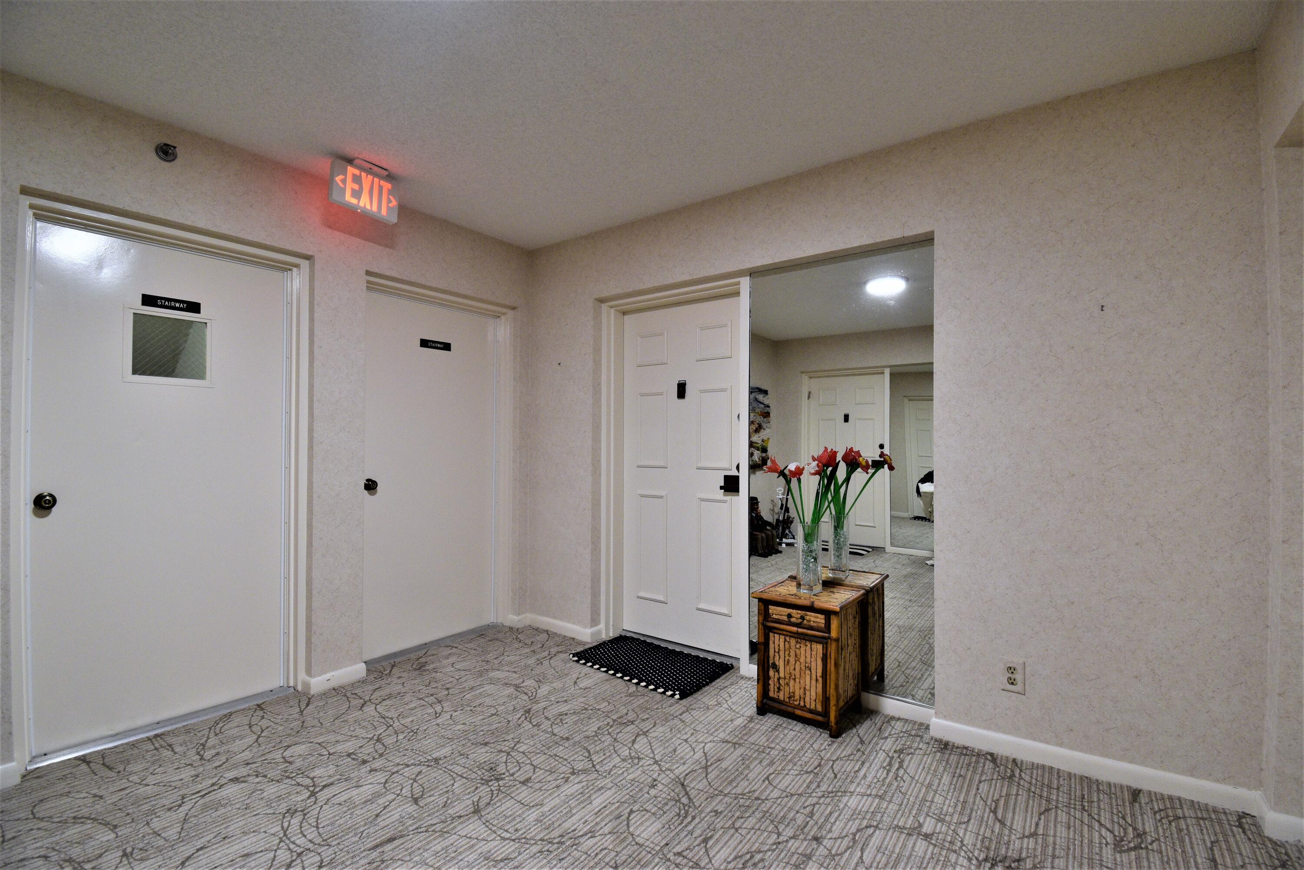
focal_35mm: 15
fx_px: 543
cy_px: 435
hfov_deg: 100.4
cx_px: 652
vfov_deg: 77.3
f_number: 6.3
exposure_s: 1/15
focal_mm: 10
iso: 1000
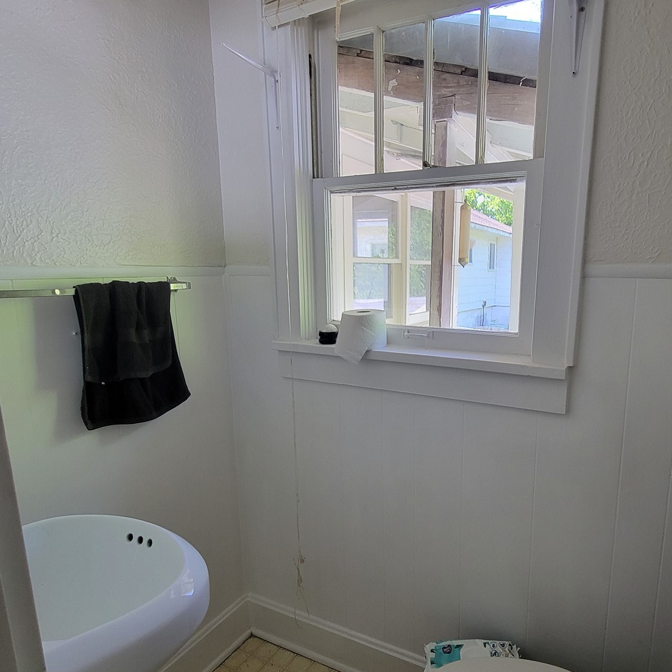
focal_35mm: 20
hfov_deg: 73.5
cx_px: 423
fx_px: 439
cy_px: 364
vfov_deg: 74.7
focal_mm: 2.2
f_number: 2.2
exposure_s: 1/65.1
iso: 200
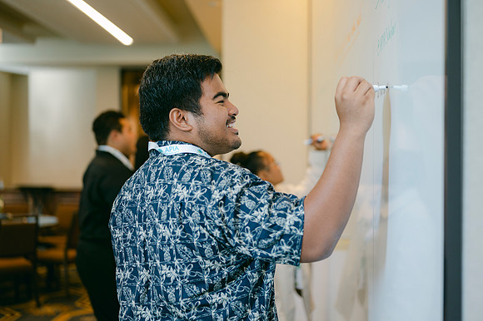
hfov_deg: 39.3
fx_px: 676
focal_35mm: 50
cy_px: 160
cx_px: 242
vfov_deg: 26.7
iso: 800
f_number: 2
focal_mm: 50
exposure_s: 1/125
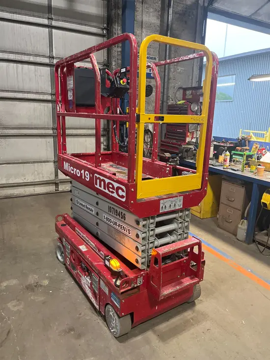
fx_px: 270
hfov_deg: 53.1
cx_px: 135
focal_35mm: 26
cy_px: 180
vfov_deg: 67.3
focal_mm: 5.1
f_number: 1.6
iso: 320
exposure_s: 1/60
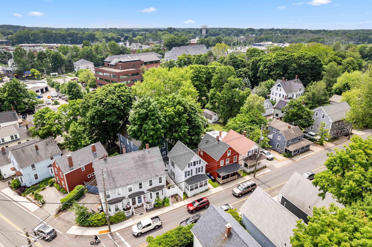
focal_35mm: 22
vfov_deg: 57.2
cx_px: 186
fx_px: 227
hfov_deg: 78.6
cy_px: 124
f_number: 2.8
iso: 100
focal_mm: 8.38
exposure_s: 1/100
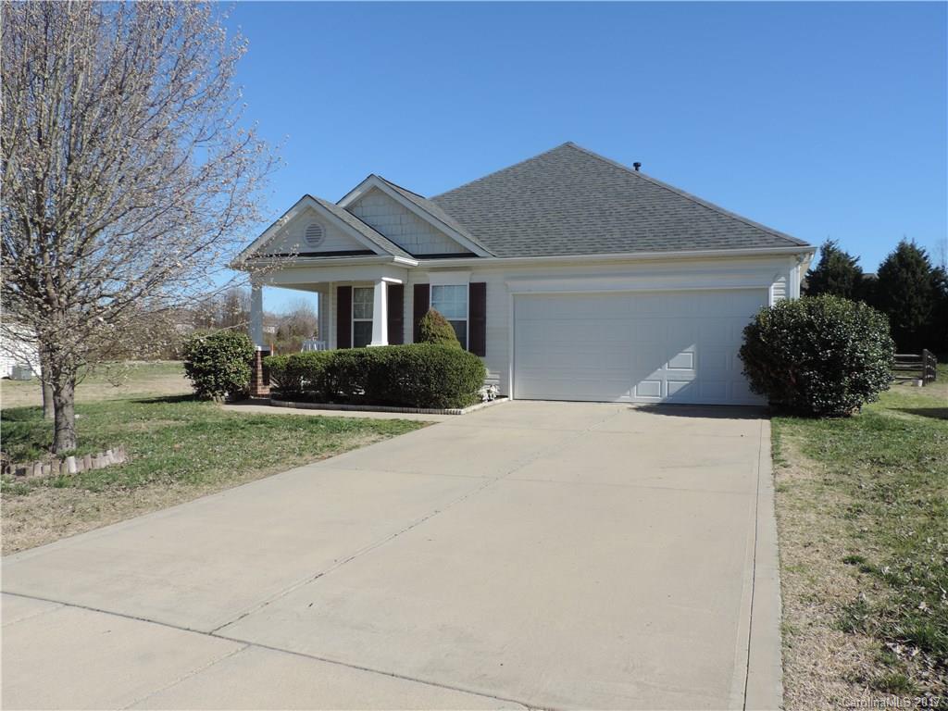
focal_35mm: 28
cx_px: 474
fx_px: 767
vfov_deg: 49.7
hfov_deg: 63.4
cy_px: 356
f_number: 3.1
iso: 80
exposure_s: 1/1000
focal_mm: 4.9
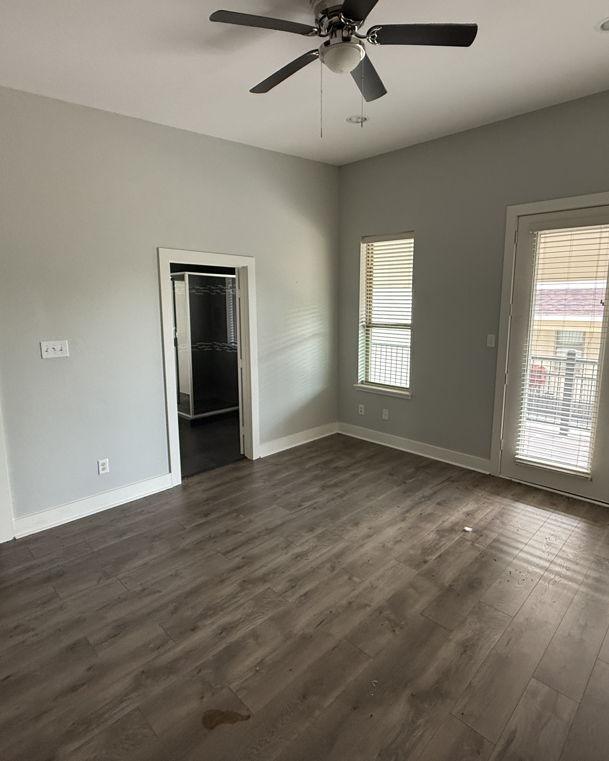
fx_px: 428
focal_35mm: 19
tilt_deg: -8.8
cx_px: 333
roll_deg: -0.5
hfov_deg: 70.7
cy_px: 367
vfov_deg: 83.3
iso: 320
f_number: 2.2
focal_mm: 2.22
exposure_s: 1/99
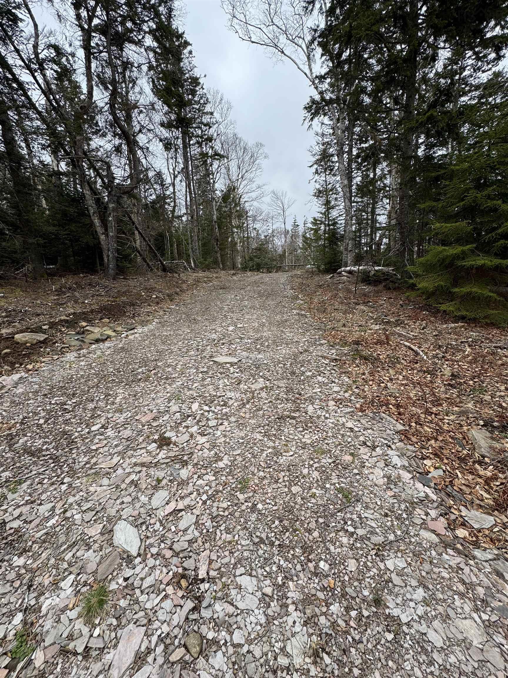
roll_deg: +1.4
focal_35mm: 14
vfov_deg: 102.1
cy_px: 339
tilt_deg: -10.7
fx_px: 274
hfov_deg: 85.7
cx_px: 254
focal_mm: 2.22
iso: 40
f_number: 2.2
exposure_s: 1/700
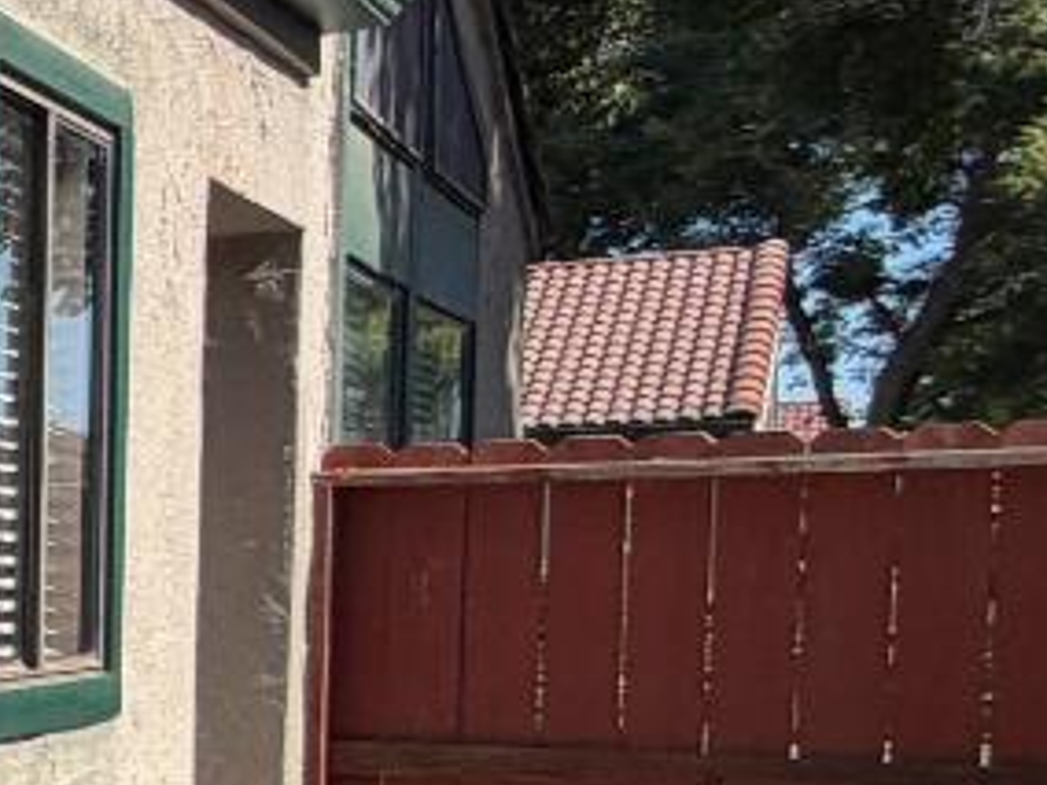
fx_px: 2238
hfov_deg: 14.3
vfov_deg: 19.6
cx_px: -1582
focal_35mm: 74
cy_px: 684
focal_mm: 2.22
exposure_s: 1/1105
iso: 20
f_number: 2.2
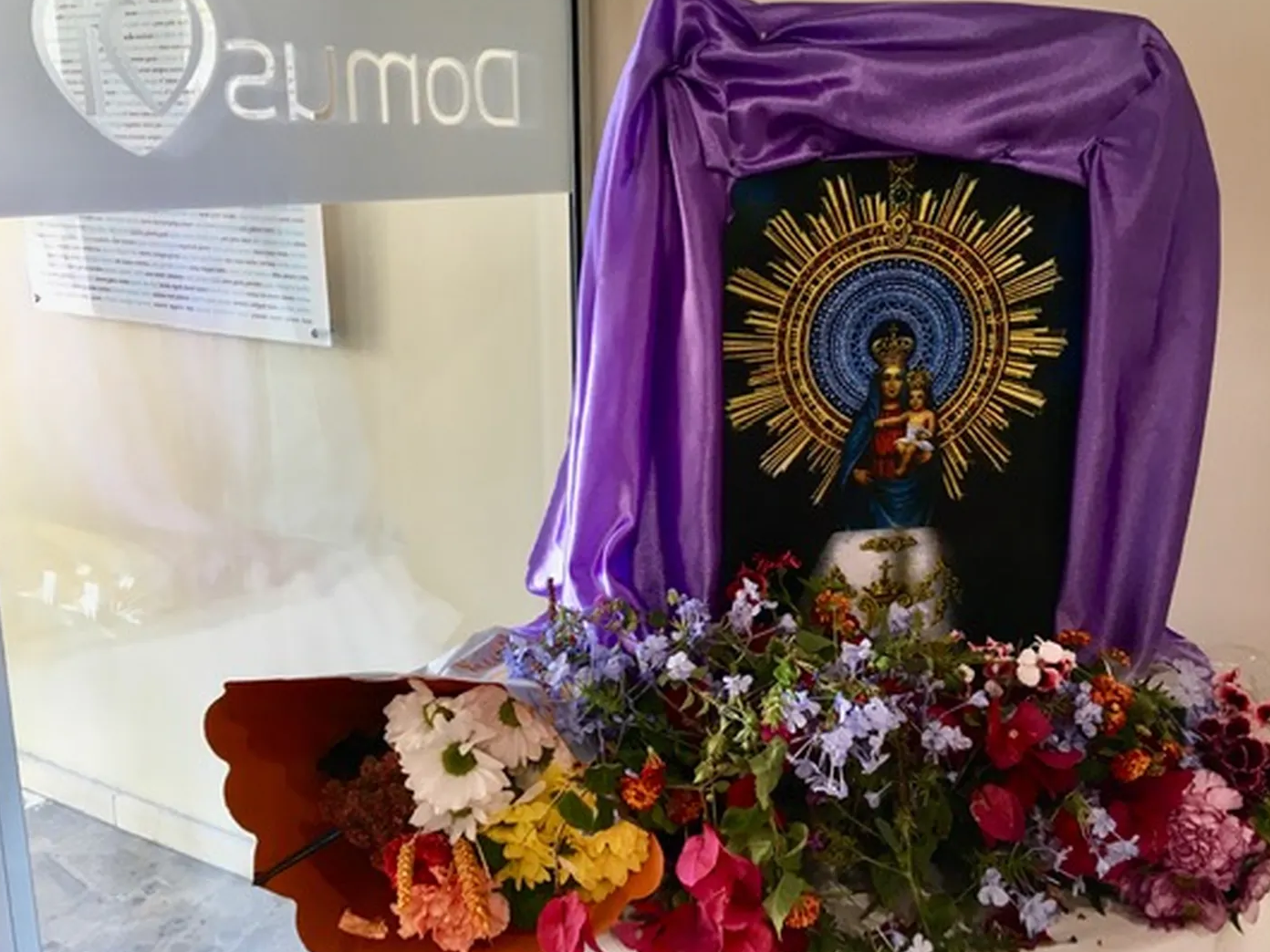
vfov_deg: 40.6
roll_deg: +0.2
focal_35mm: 35
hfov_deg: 52.5
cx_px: 713
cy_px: 424
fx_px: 1284
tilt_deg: -11.6
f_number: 2.2
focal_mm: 4.15
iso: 100
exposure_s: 1/33
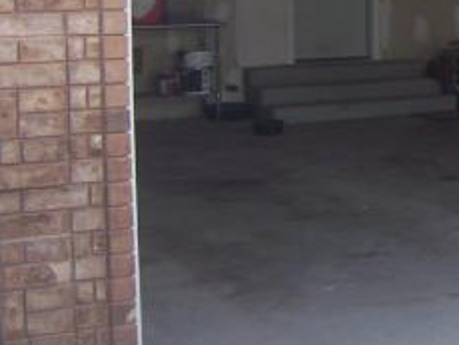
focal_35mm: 100
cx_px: 635
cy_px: -26
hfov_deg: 18.0
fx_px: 1327
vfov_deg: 14.5
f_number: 2.8
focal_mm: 6.2
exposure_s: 1/320
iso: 80
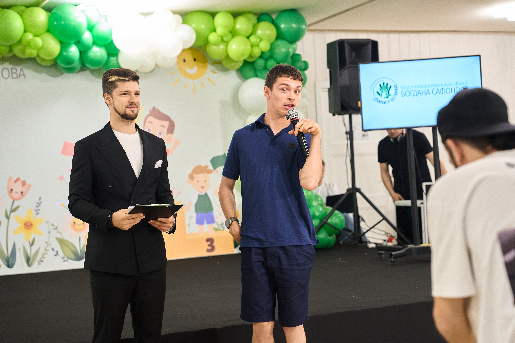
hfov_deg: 28.8
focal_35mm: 70
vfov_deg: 19.5
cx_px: 258
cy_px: 172
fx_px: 1001
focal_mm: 70
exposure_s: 1/500
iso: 3200
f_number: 3.5
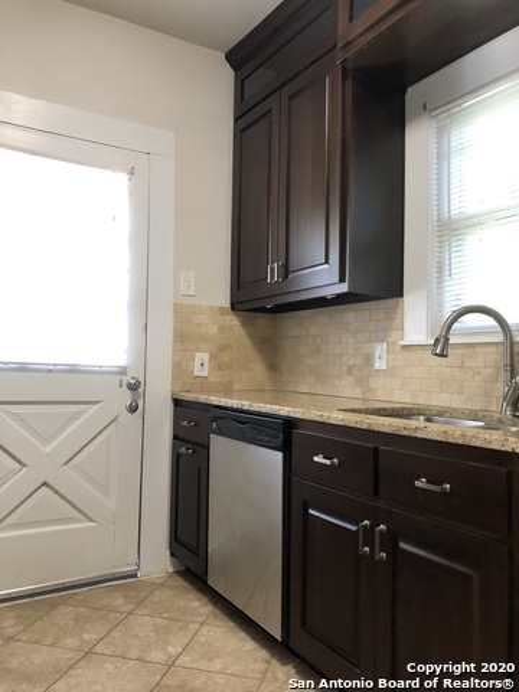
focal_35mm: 28
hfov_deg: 49.7
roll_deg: -1.1
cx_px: 260
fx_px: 560
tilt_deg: +3.0
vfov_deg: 63.4
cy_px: 346
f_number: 1.8
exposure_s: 1/15
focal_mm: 3.99
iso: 80
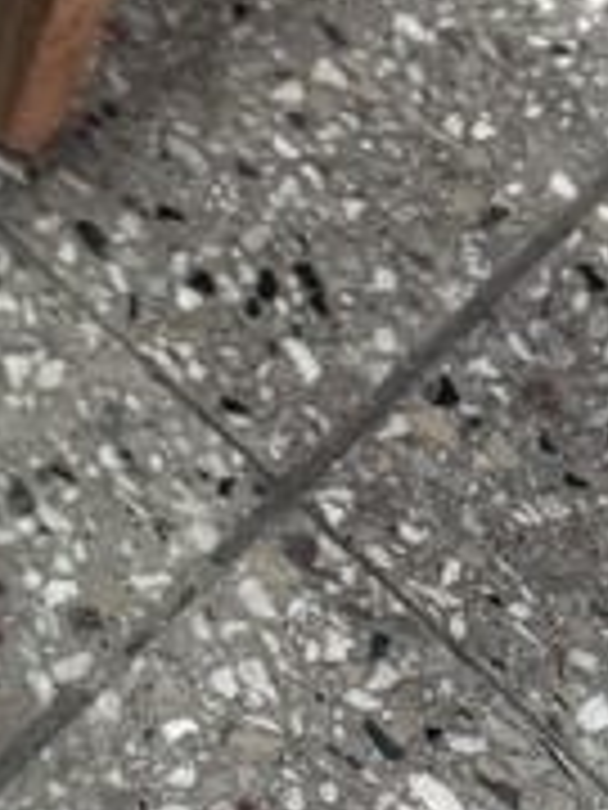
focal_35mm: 133
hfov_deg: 9.5
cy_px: -1094
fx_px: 3115
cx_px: -991
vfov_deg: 12.1
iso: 320
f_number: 1.78
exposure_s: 1/50
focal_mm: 6.76
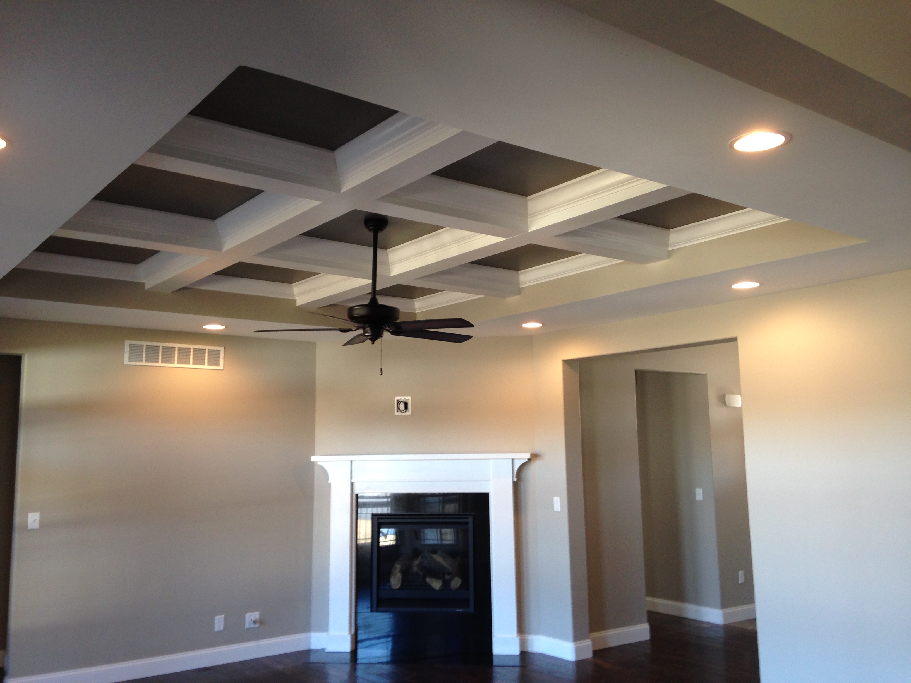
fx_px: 868
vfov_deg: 42.9
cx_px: 456
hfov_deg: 55.4
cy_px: 342
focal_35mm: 33
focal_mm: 4.12
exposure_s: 1/20
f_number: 2.4
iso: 80
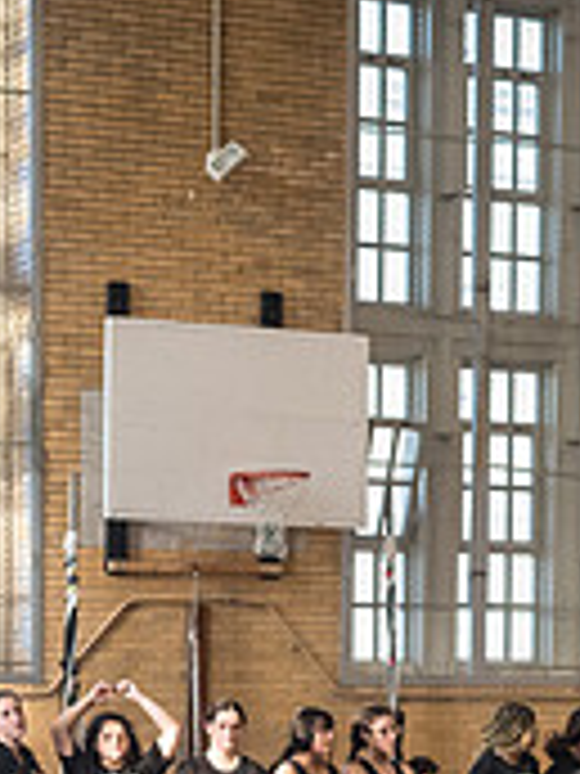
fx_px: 2659
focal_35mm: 119
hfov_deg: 12.4
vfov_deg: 16.1
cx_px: 56
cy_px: 836
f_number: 4
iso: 2000
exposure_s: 1/400
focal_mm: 35
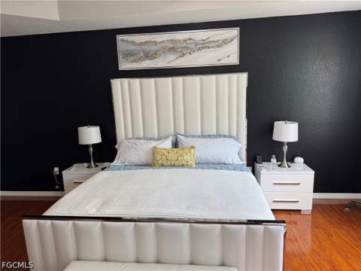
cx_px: 180
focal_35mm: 24
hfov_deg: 71.6
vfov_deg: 56.8
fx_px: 250
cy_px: 136
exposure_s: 1/120
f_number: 1.78
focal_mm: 6.76
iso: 125
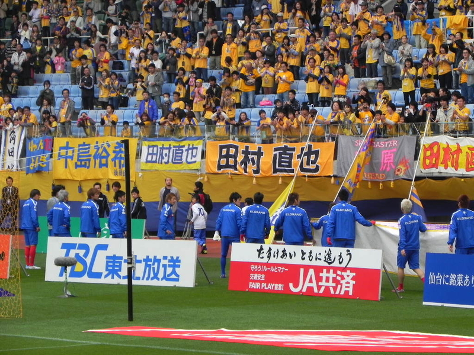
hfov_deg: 9.3
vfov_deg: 7.0
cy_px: 178
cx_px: 237
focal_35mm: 212
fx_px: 2903
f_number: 5
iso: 160
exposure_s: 1/184
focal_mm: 37.7
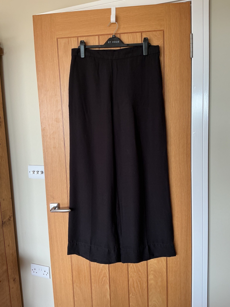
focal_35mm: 29
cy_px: 154
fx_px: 257
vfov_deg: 61.7
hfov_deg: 48.2
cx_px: 115
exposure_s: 1/60
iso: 50
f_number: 1.8
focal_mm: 3
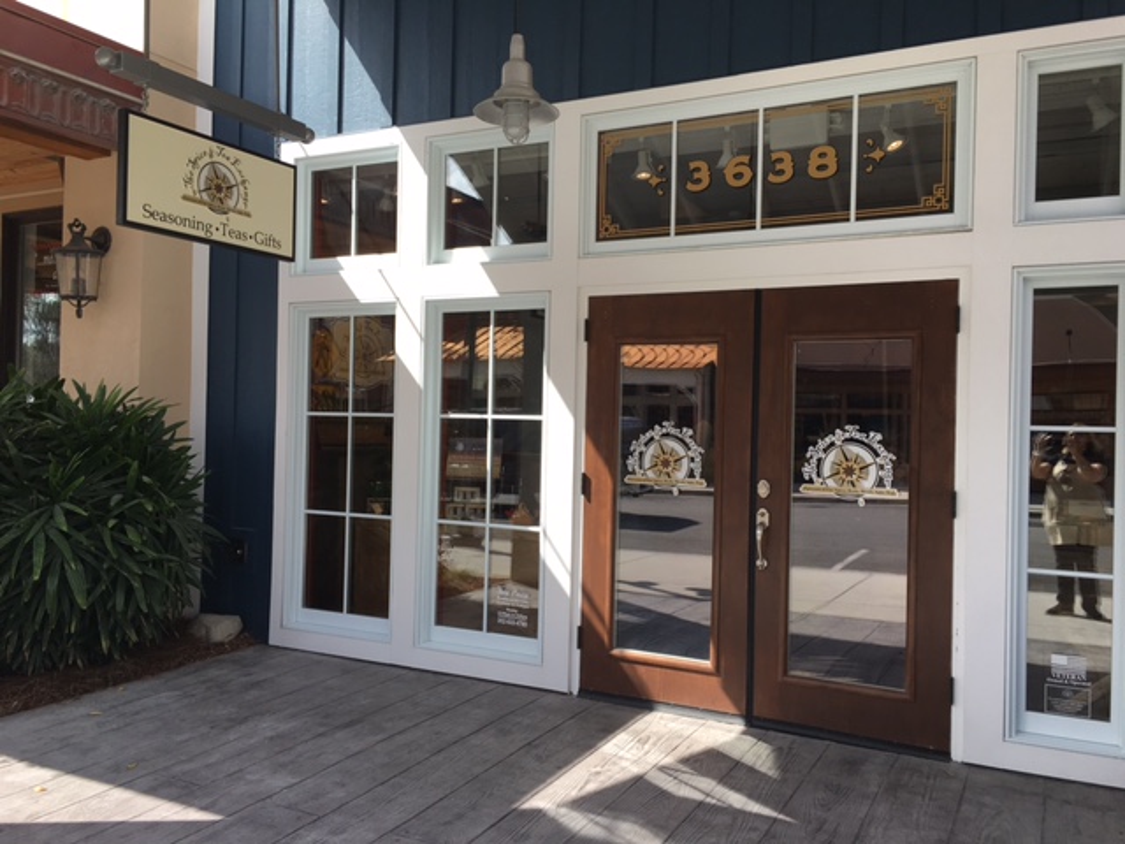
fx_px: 942
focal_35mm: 29
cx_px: 562
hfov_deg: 61.7
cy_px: 422
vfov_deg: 48.2
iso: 25
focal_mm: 4.15
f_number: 2.2
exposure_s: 1/509
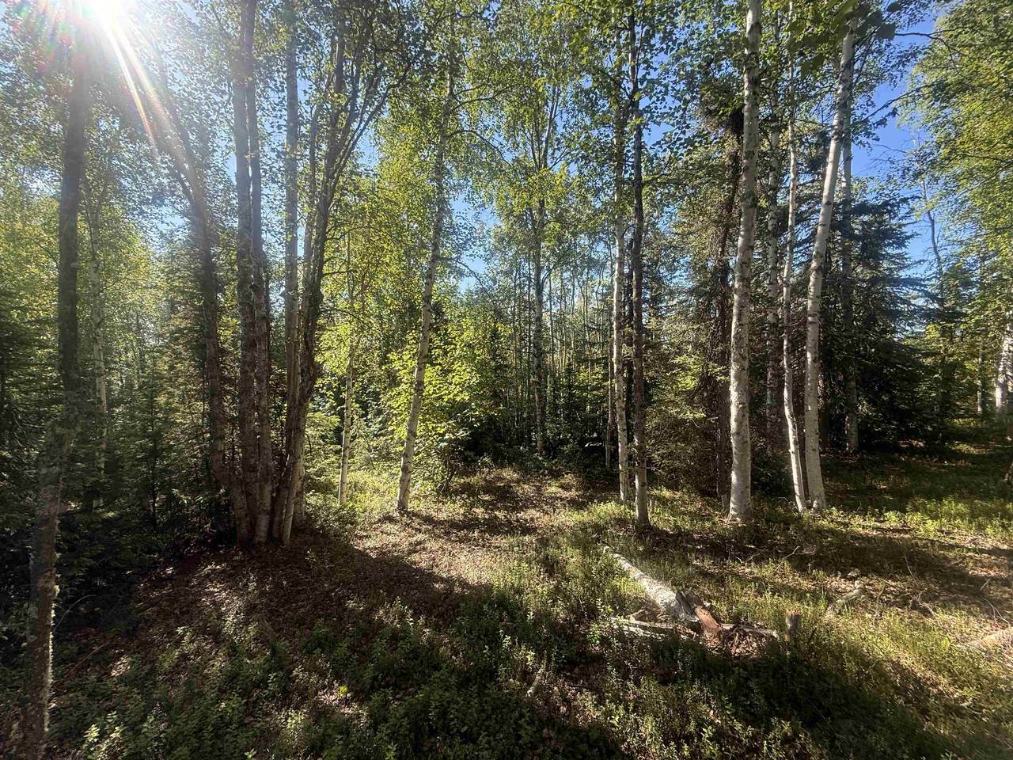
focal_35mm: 14
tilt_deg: -1.5
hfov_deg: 102.1
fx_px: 410
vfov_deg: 85.7
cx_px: 506
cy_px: 380
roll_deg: -0.8
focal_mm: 2.22
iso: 64
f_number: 2.2
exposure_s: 1/472
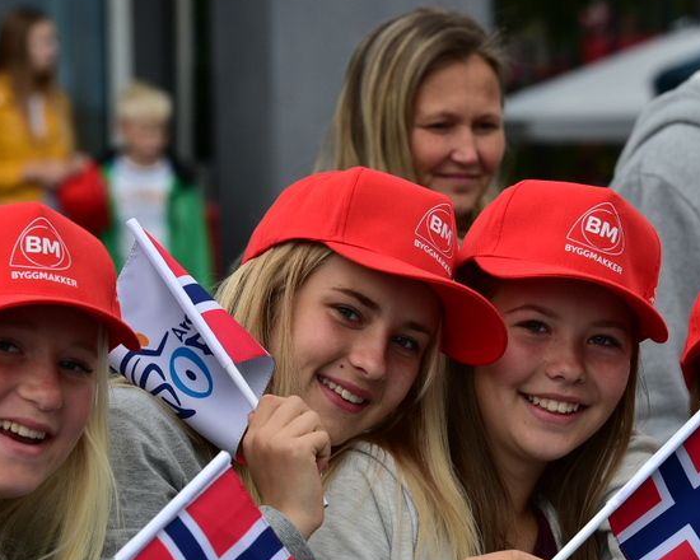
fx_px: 5076
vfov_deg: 6.3
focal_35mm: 245
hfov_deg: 7.9
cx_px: 361
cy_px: 417
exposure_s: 1/800
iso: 800
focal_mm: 140
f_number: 8
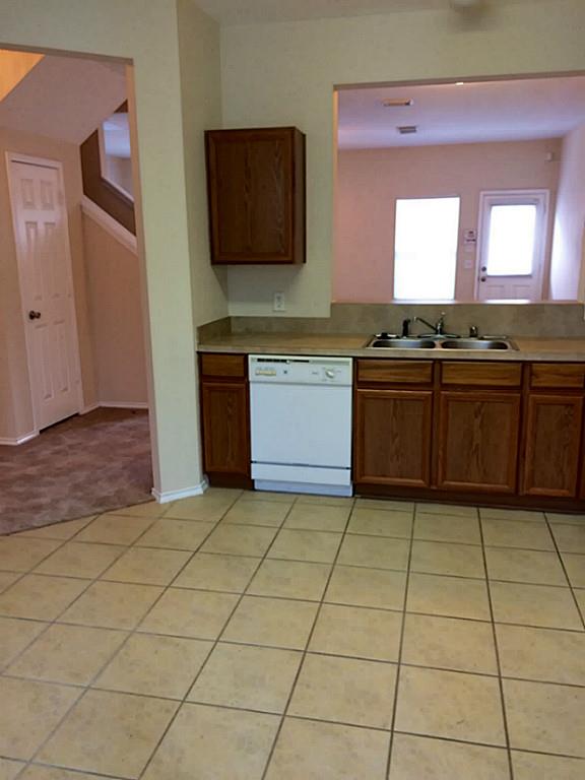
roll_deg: +1.3
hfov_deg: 48.2
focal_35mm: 29
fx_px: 653
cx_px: 292
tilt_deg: -12.7
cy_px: 390
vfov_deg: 61.7
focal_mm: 4.15
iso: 160
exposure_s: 1/33
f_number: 2.2
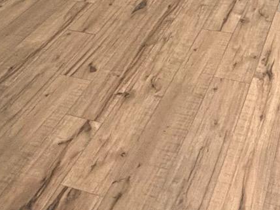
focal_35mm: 67
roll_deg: +1.8
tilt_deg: -5.3
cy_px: -200
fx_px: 542
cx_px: 183
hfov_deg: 28.8
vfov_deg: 16.9
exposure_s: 1/60
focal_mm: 2.22
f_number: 2.2
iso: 320
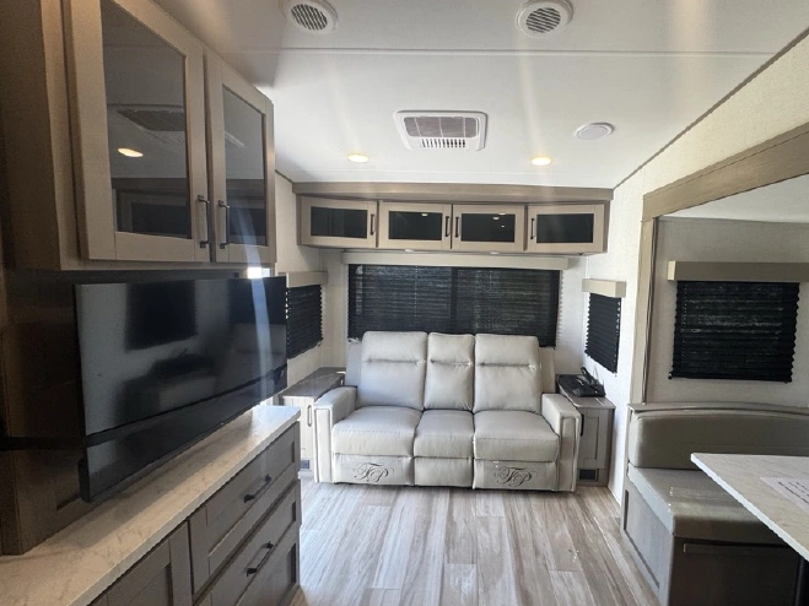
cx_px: 460
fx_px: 397
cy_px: 308
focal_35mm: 17
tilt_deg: -8.0
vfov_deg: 74.7
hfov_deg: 90.5
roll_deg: -2.0
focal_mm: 2.22
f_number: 2.2
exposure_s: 1/99
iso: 125
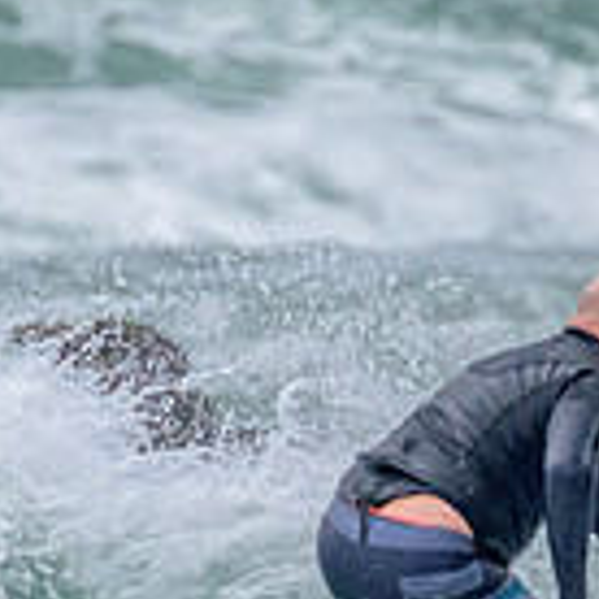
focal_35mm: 3895
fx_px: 76254
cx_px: 566
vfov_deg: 0.5
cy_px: 503
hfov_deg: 0.5
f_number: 11
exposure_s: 1/2000
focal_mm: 800
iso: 1600
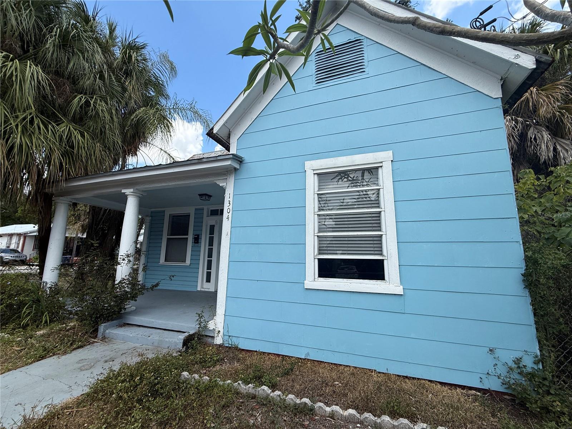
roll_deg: -0.5
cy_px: 214
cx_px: 286
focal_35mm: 14
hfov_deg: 102.1
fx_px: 231
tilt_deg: +10.2
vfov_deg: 85.7
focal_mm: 2.22
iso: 64
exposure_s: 1/1572
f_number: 2.2
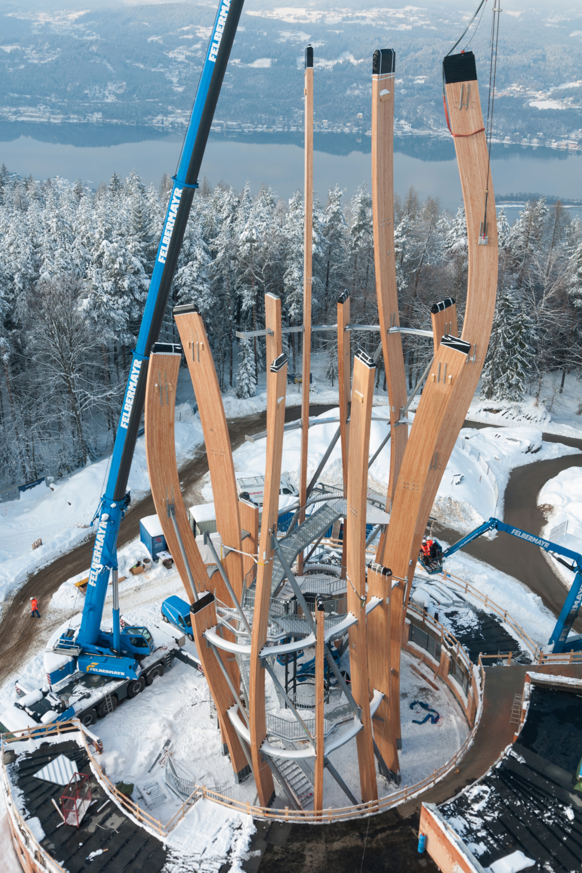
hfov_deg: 36.9
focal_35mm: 36
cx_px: 291
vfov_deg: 53.1
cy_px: 436
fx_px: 873
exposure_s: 1/160
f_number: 8
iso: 200
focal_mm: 24
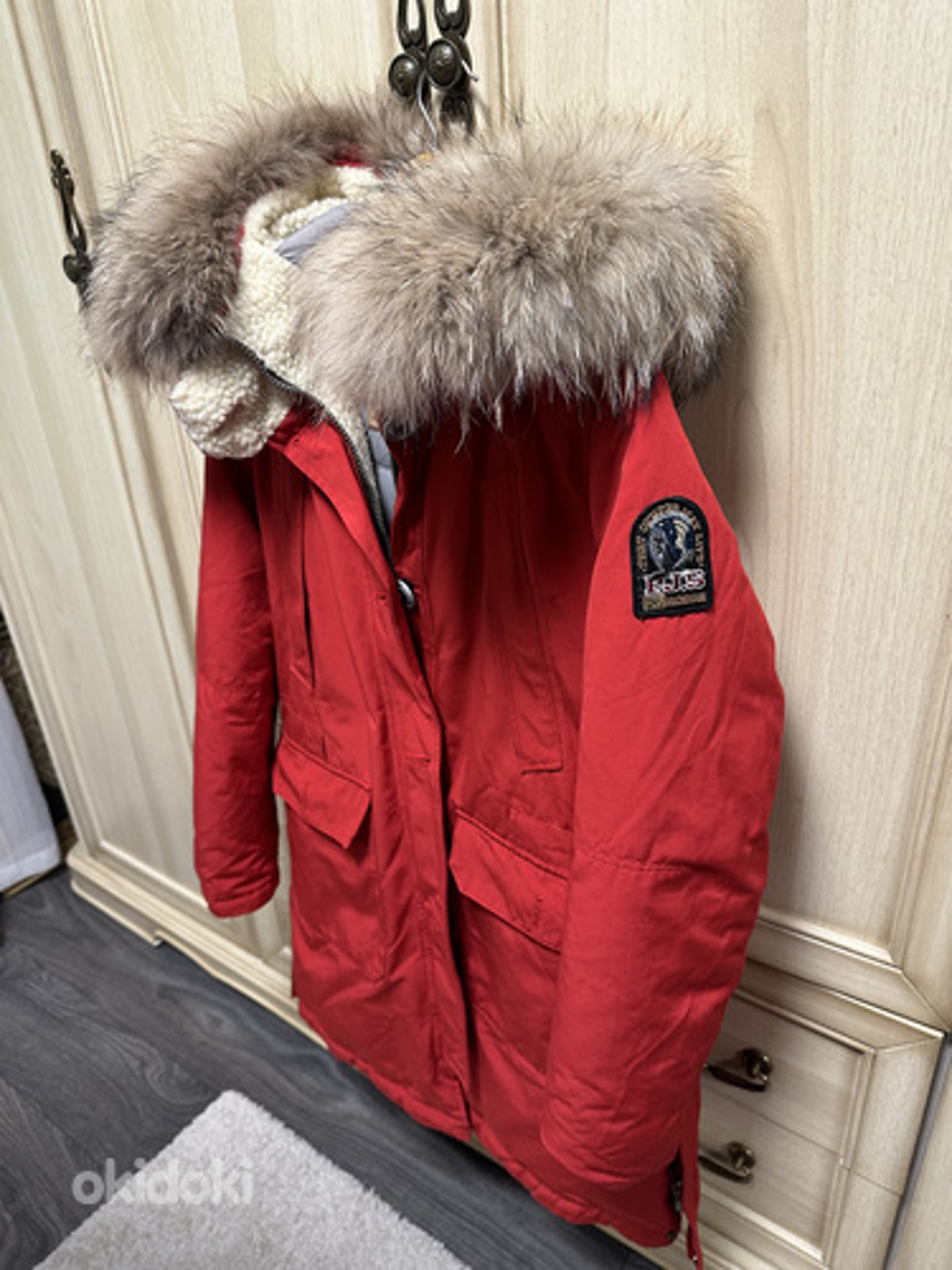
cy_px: 635
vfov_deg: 71.6
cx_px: 476
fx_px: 880
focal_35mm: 24
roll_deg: +3.0
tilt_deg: -27.7
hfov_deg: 56.8
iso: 320
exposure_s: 1/50
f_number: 1.78
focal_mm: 6.86
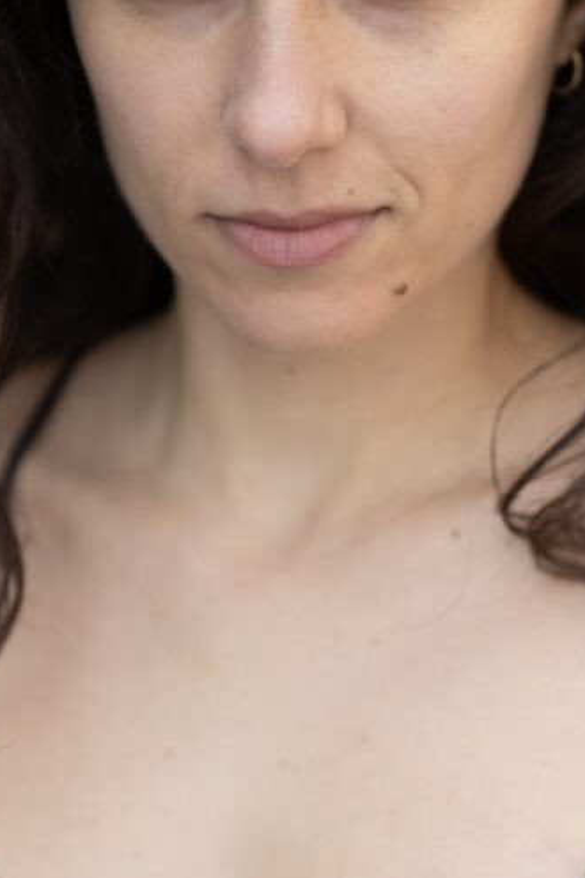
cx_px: 404
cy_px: 451
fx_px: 4826
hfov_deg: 6.9
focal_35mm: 198
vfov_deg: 10.4
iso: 400
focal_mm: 85
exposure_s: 1/2000
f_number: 2
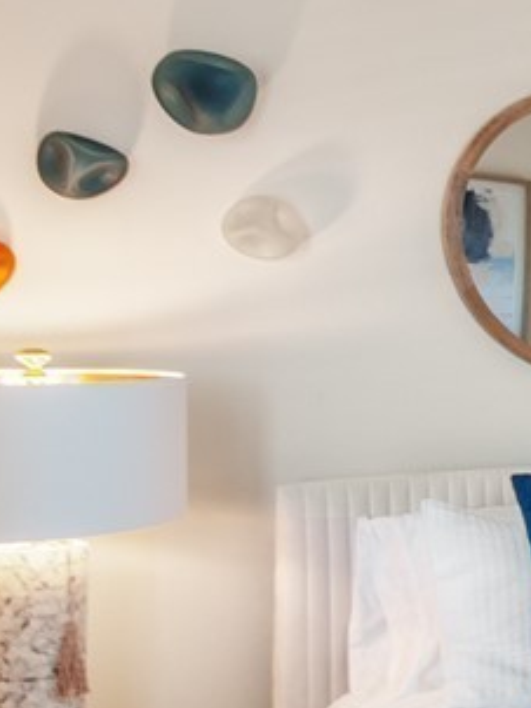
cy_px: 485
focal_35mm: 52
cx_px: 1114
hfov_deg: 17.6
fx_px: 1063
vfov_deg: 36.3
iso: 200
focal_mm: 10
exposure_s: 1/8
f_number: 8
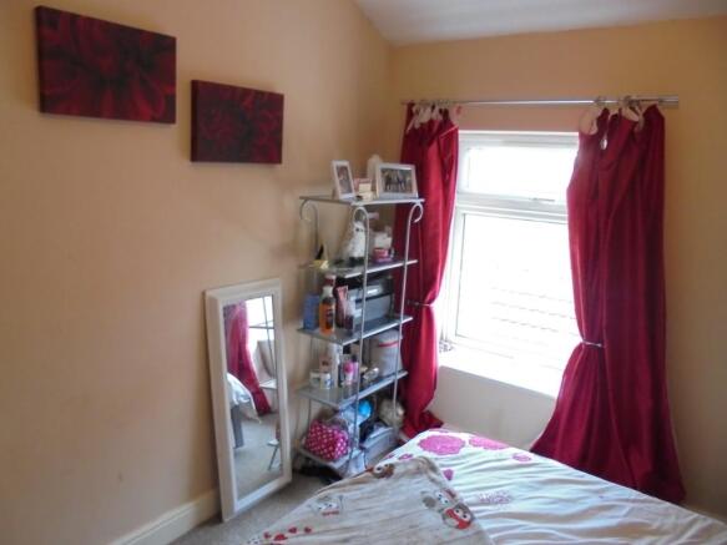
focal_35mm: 26
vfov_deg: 53.0
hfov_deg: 67.3
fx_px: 546
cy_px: 272
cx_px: 364
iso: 400
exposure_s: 1/15
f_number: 3.5
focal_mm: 4.6
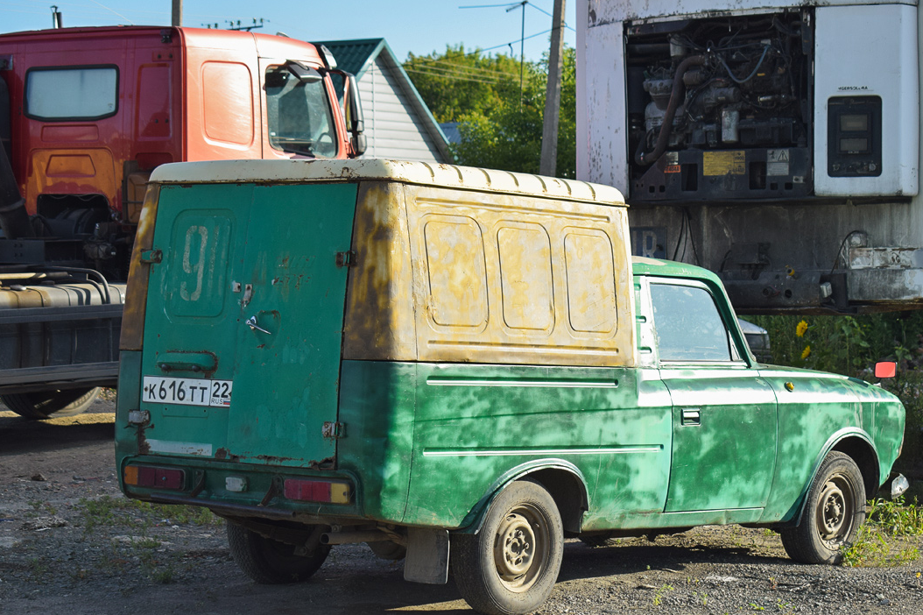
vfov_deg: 16.6
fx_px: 2102
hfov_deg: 24.8
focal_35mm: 82
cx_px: 509
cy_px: 316
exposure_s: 1/500
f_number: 5.6
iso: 200
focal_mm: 48
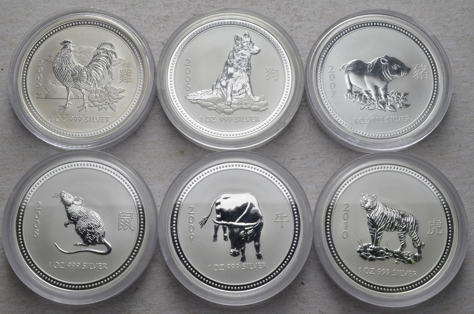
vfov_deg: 28.0
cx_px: 237
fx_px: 631
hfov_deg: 41.2
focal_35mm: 48
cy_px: 157
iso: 400
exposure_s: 1/250
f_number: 14
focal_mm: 32
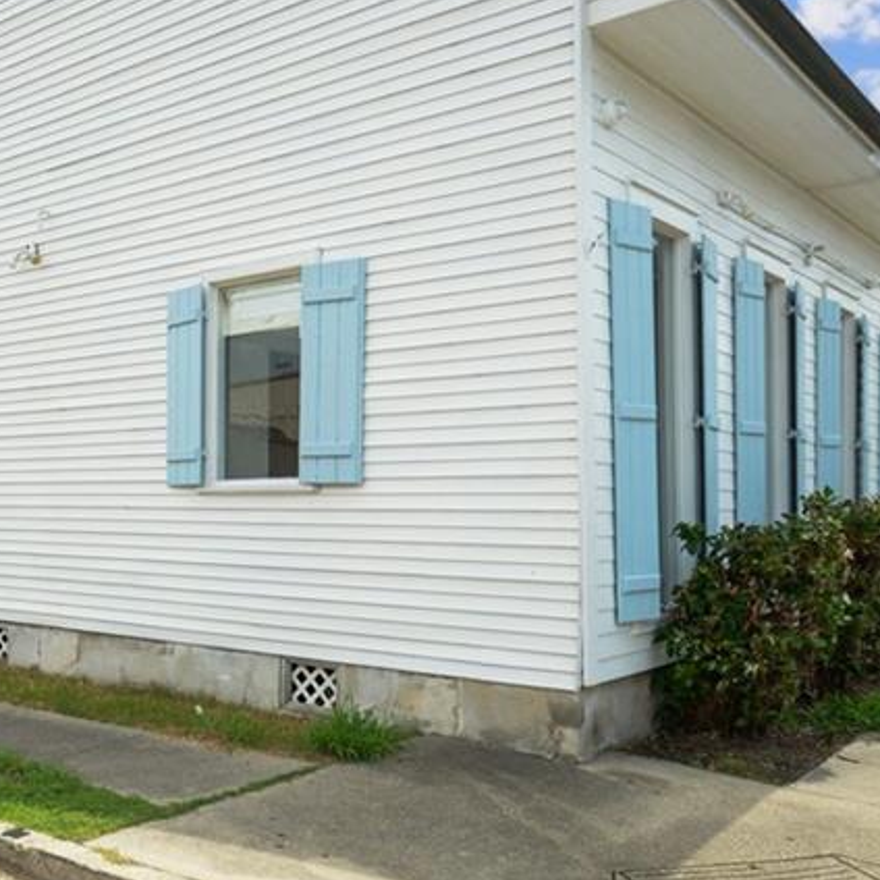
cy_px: 464
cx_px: 133
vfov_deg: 42.8
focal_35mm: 39
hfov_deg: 40.4
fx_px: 1122
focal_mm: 19
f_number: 4.5
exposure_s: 1/3200
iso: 800
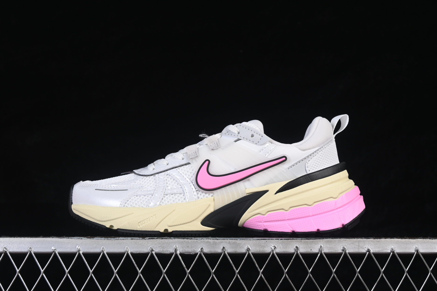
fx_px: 910
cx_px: 218
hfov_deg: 27.0
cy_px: 146
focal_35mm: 75
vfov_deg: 18.2
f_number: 8
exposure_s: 1/80
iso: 160
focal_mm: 50
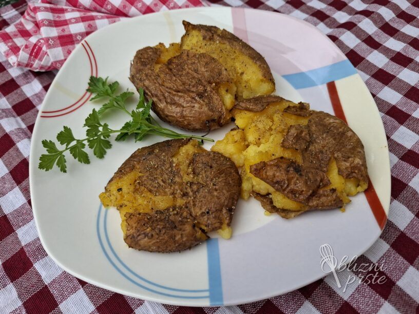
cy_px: 157
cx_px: 210
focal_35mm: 23
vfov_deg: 58.9
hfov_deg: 73.9
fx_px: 278
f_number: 1.8
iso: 50
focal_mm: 5.54
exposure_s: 1/396
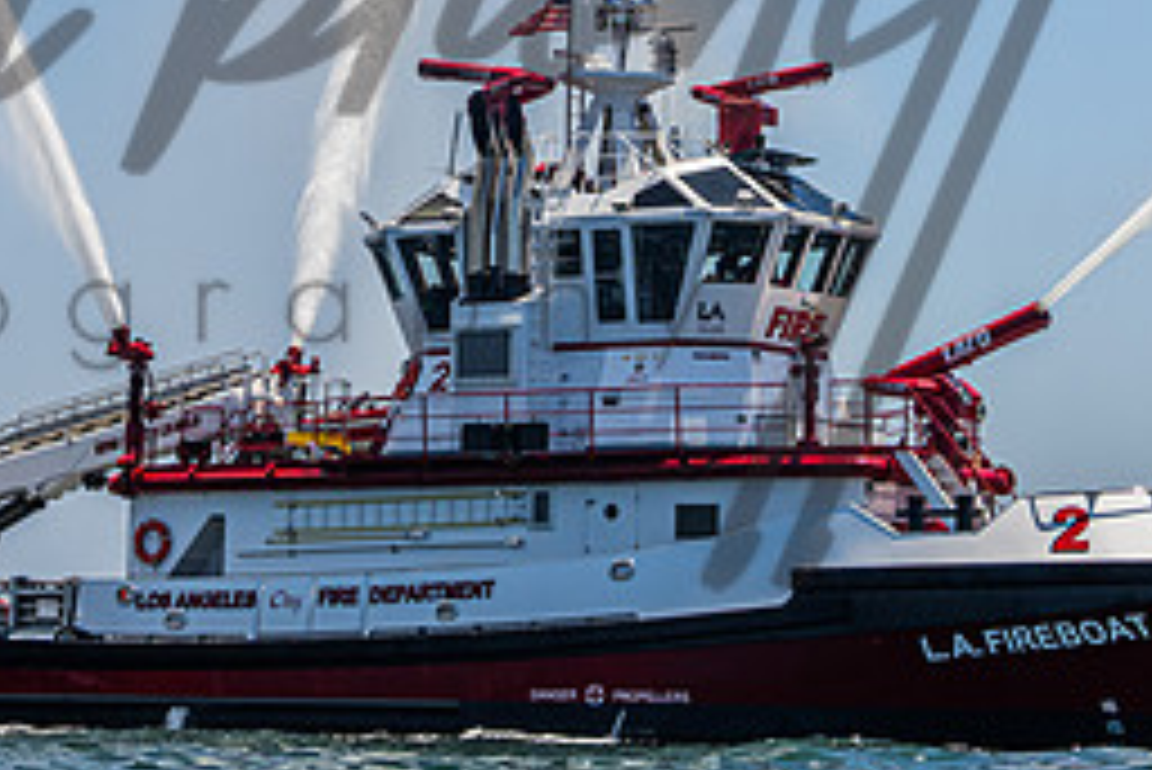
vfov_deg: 8.6
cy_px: -183
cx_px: 574
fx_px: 5027
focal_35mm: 157
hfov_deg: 13.1
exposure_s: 1/1600
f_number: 8
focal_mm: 58
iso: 400
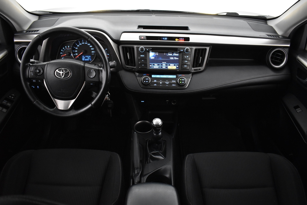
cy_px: 102
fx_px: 230
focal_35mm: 27
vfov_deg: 47.9
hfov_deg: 67.4
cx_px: 154
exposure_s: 1/40
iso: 3200
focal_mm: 18
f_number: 3.5
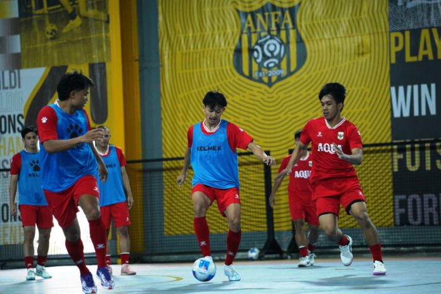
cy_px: 147
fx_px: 2058
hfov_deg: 12.2
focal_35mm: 168
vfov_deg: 8.2
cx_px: 220
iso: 5000
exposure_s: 1/400
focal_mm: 168
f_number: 4
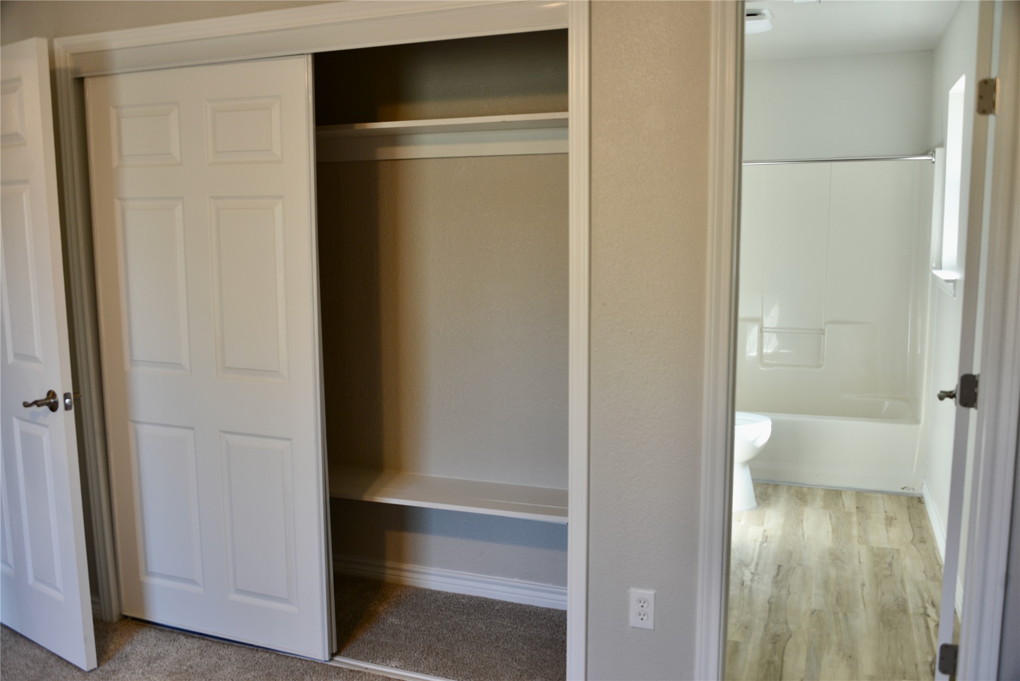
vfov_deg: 41.1
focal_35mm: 32
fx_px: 907
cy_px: 340
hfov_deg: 58.7
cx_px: 510
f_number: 4.5
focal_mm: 32
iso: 320
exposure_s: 1/80
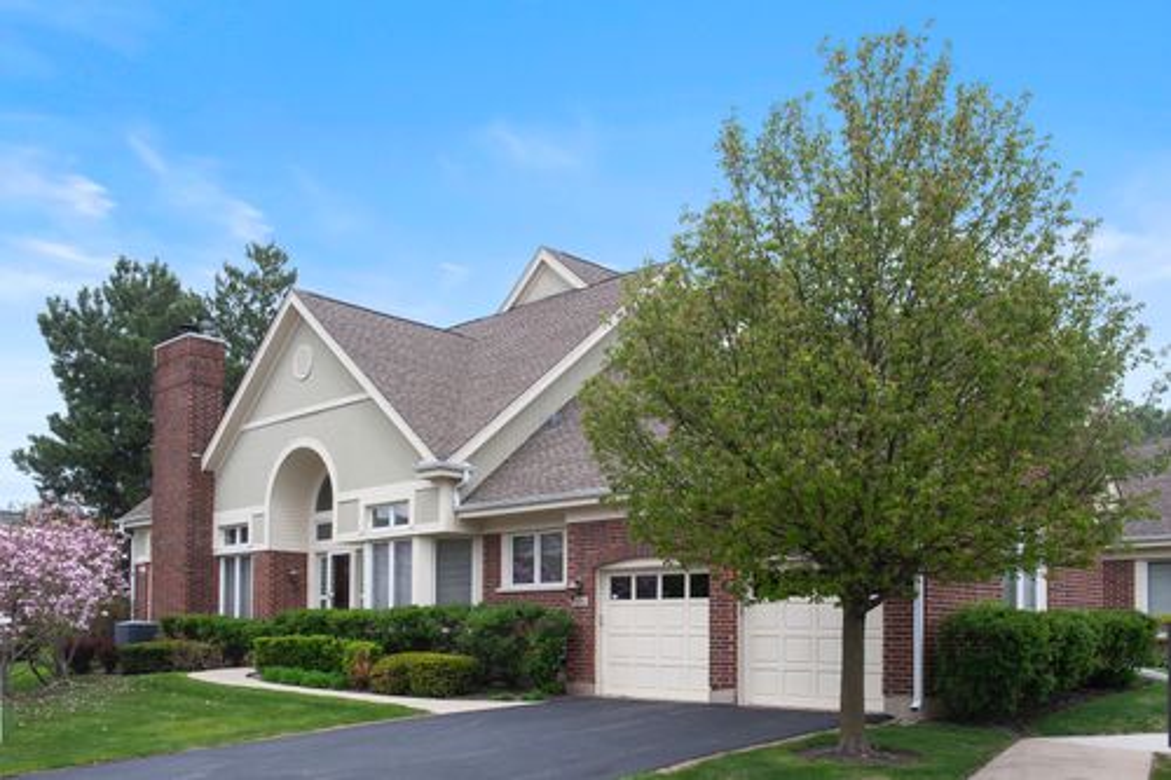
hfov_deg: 58.7
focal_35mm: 32
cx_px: 586
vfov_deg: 41.1
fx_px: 1040
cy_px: 390
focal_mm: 32
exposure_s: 1/1000
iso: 400
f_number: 8
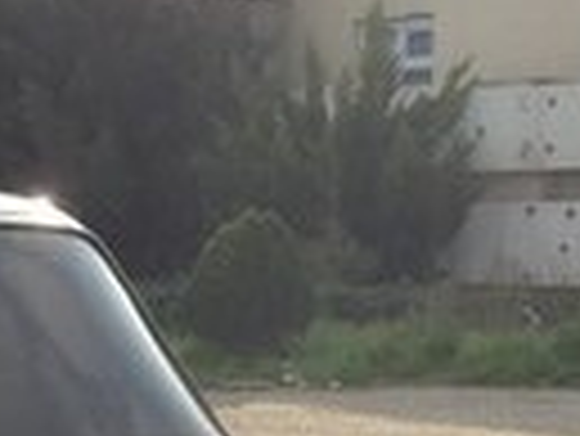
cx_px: -117
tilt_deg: -13.5
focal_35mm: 148
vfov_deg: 9.4
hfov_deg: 13.0
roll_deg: -0.5
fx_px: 2482
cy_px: 874
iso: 32
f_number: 2.2
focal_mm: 4.15
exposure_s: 1/1276
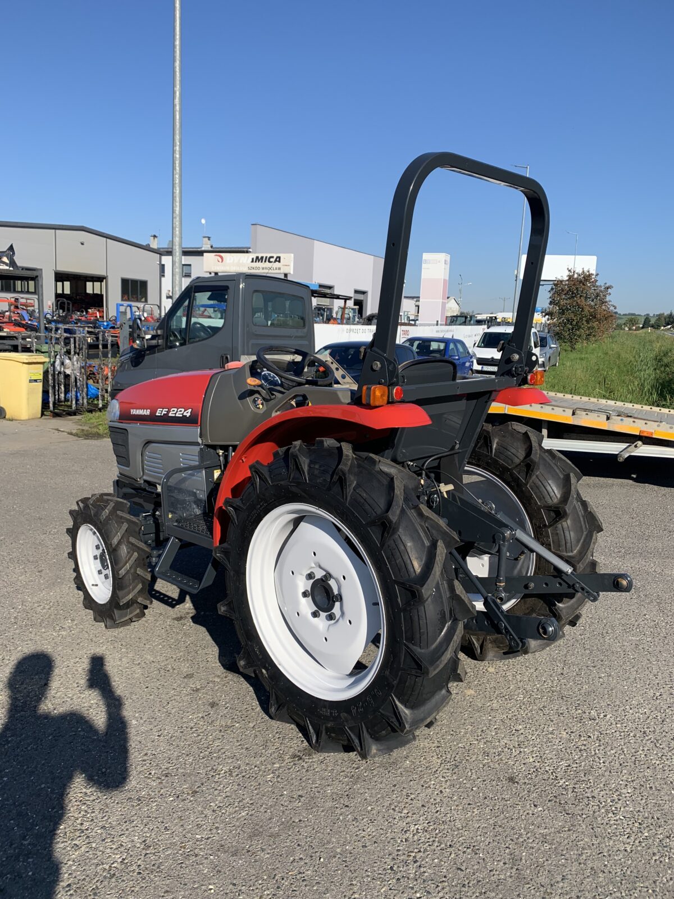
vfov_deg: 67.3
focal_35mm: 26
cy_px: 450
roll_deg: -0.9
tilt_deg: -9.8
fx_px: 675
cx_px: 337
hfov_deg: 53.1
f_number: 1.8
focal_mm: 4.25
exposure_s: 1/2160
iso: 25
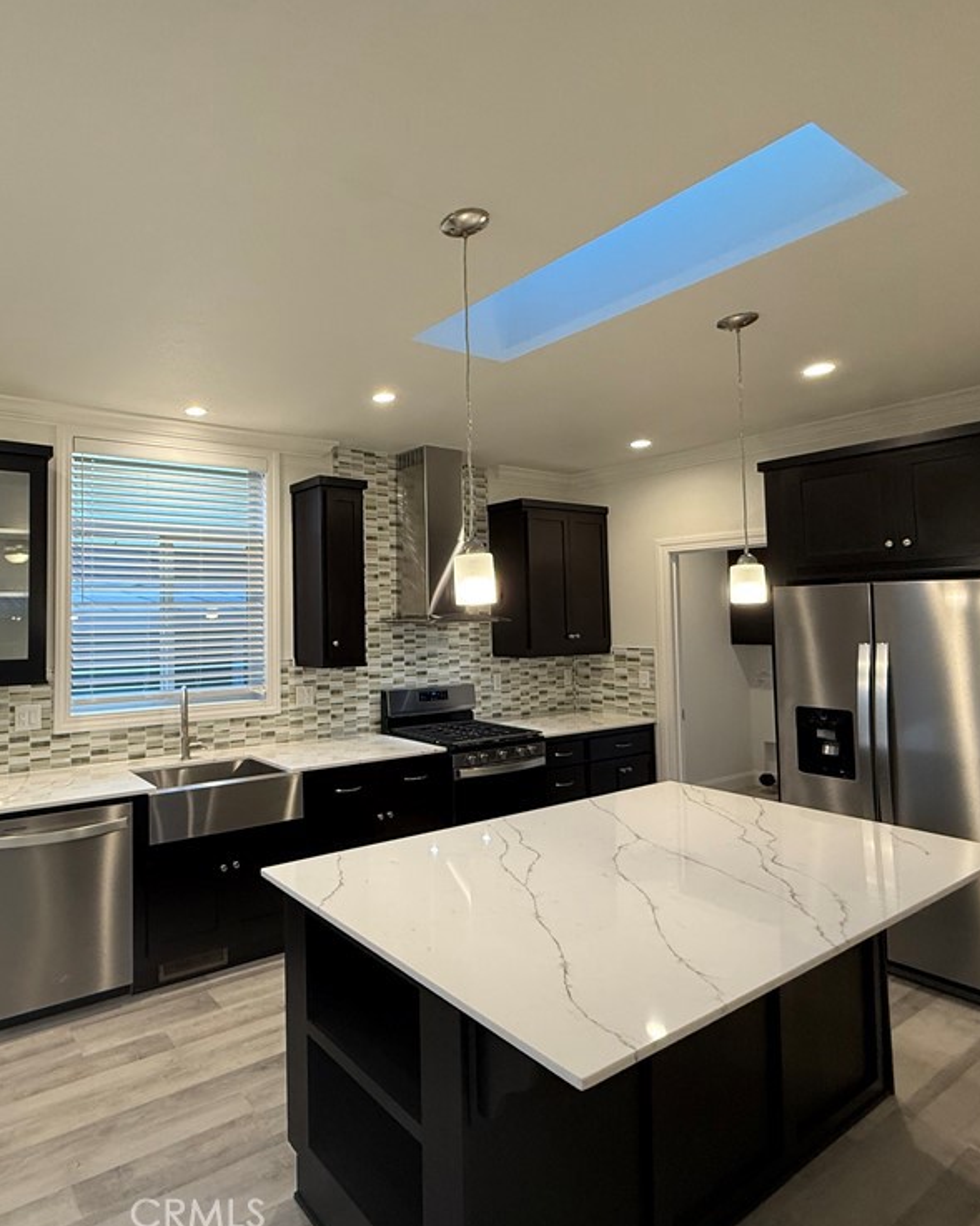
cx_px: 253
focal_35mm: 19
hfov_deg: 66.7
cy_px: 598
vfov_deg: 83.3
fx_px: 689
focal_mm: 2.22
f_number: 2.2
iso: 250
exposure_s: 1/120
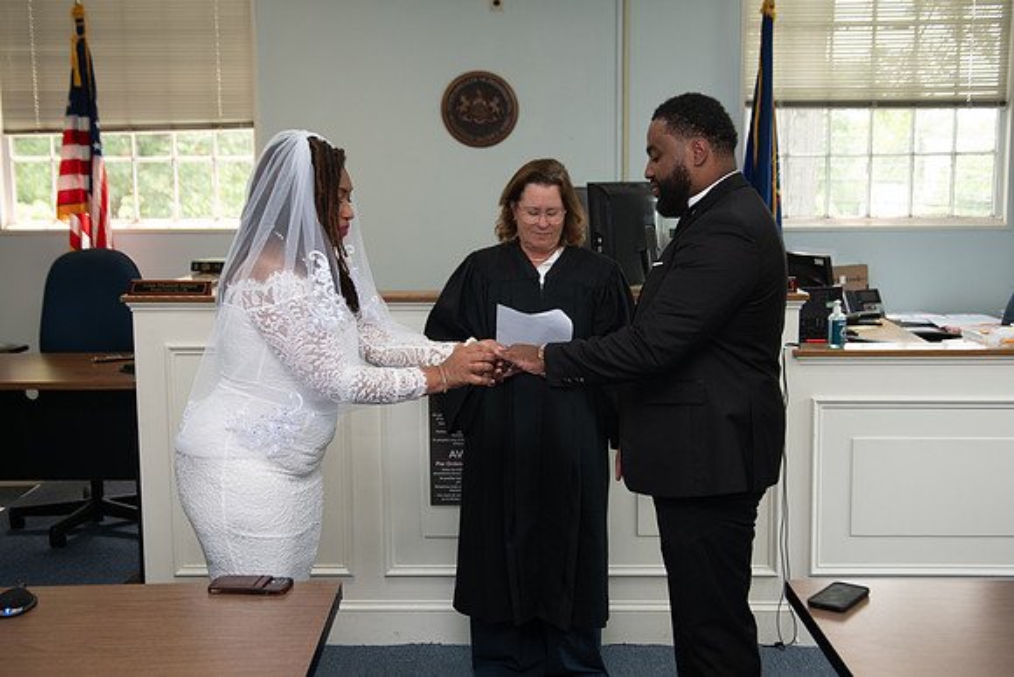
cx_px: 507
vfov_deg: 27.5
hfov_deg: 40.3
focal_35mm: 49
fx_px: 1380
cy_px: 338
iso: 1000
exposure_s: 1/160
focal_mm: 47
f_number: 4.5
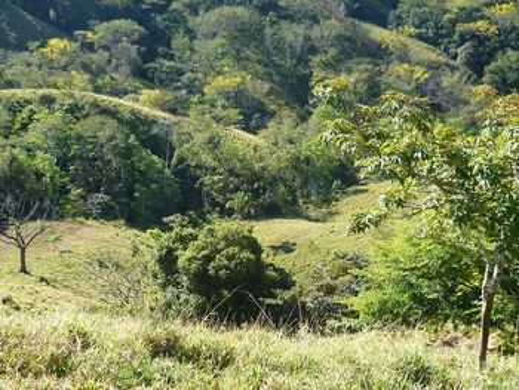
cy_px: 195
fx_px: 750
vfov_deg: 29.1
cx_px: 260
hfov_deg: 38.2
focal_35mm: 50
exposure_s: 1/400
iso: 80
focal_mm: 5.5
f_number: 2.8
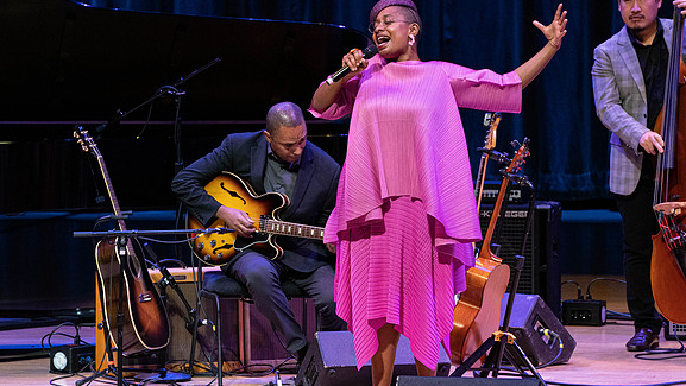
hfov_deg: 5.6
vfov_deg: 3.1
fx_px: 7060
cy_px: 223
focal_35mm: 388
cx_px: 289
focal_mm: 318
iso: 4000
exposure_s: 1/320
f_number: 8
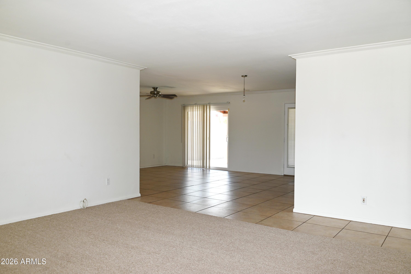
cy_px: 137
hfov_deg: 61.9
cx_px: 206
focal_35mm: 30
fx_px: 343
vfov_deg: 43.6
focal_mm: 30
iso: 200
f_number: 5
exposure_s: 1/100
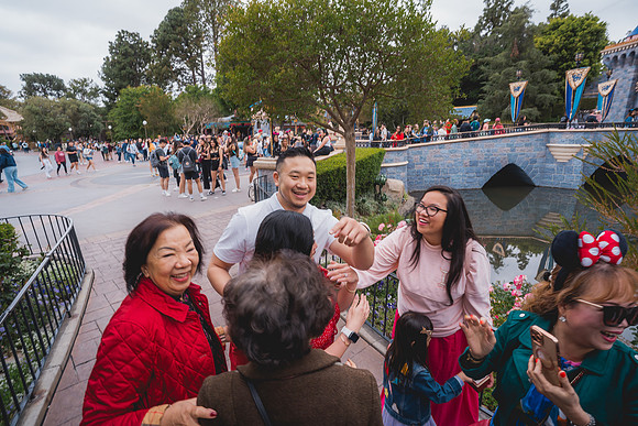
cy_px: 213
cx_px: 319
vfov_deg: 67.4
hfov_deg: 90.0
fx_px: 319
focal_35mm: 18
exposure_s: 1/60
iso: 125
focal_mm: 18
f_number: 5.6
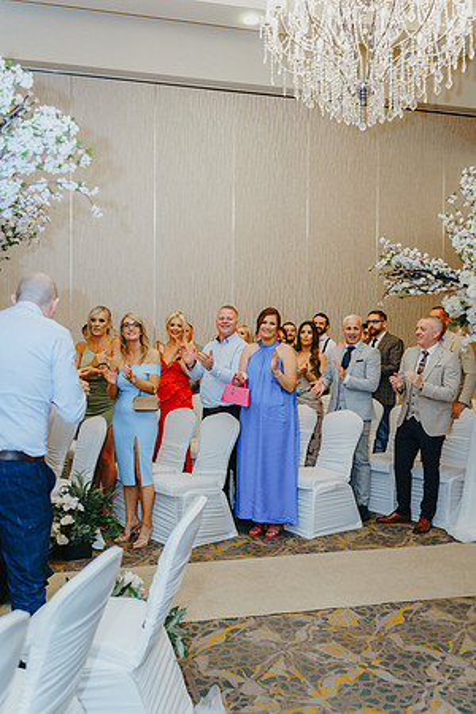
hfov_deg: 37.9
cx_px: 238
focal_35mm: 35
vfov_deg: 54.4
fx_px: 694
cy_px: 357
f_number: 2.2
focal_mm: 35
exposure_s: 1/200
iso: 1000
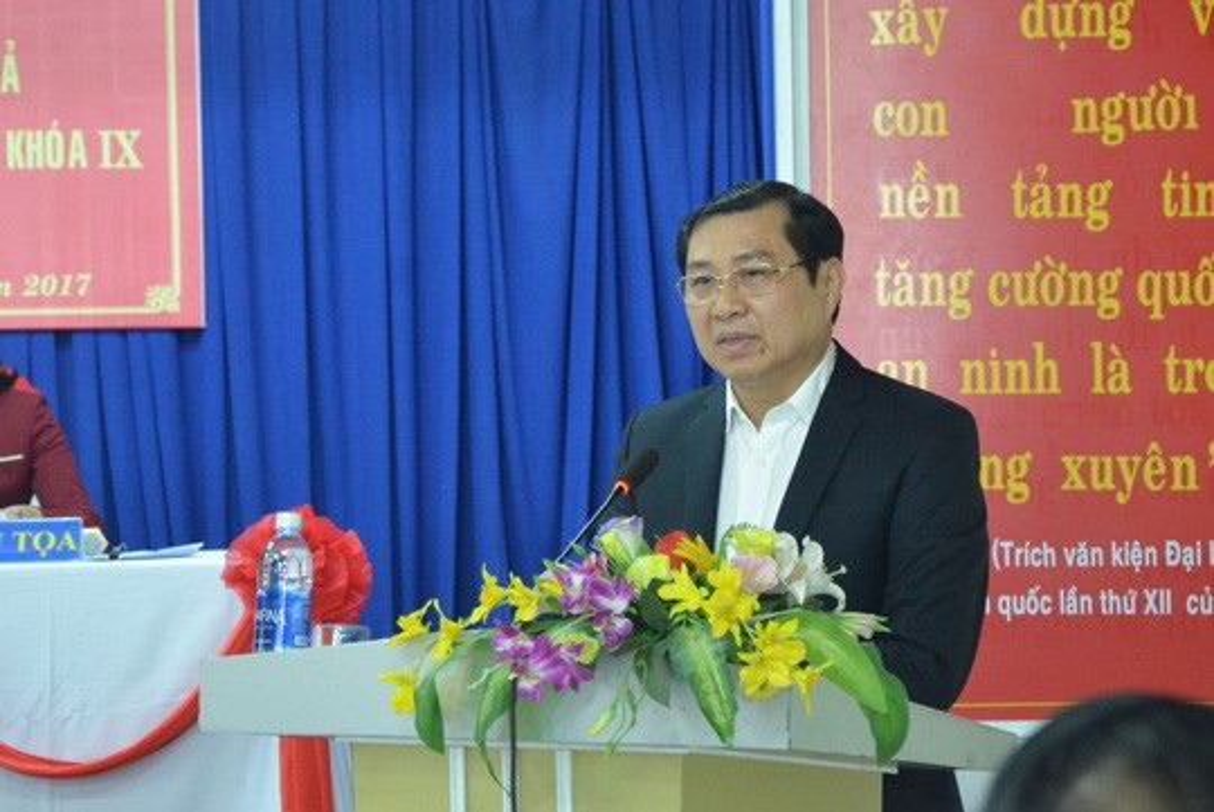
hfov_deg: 20.6
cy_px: 406
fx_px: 3341
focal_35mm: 99
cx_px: 607
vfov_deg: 13.8
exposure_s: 1/30
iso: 3200
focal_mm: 66
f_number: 5.3
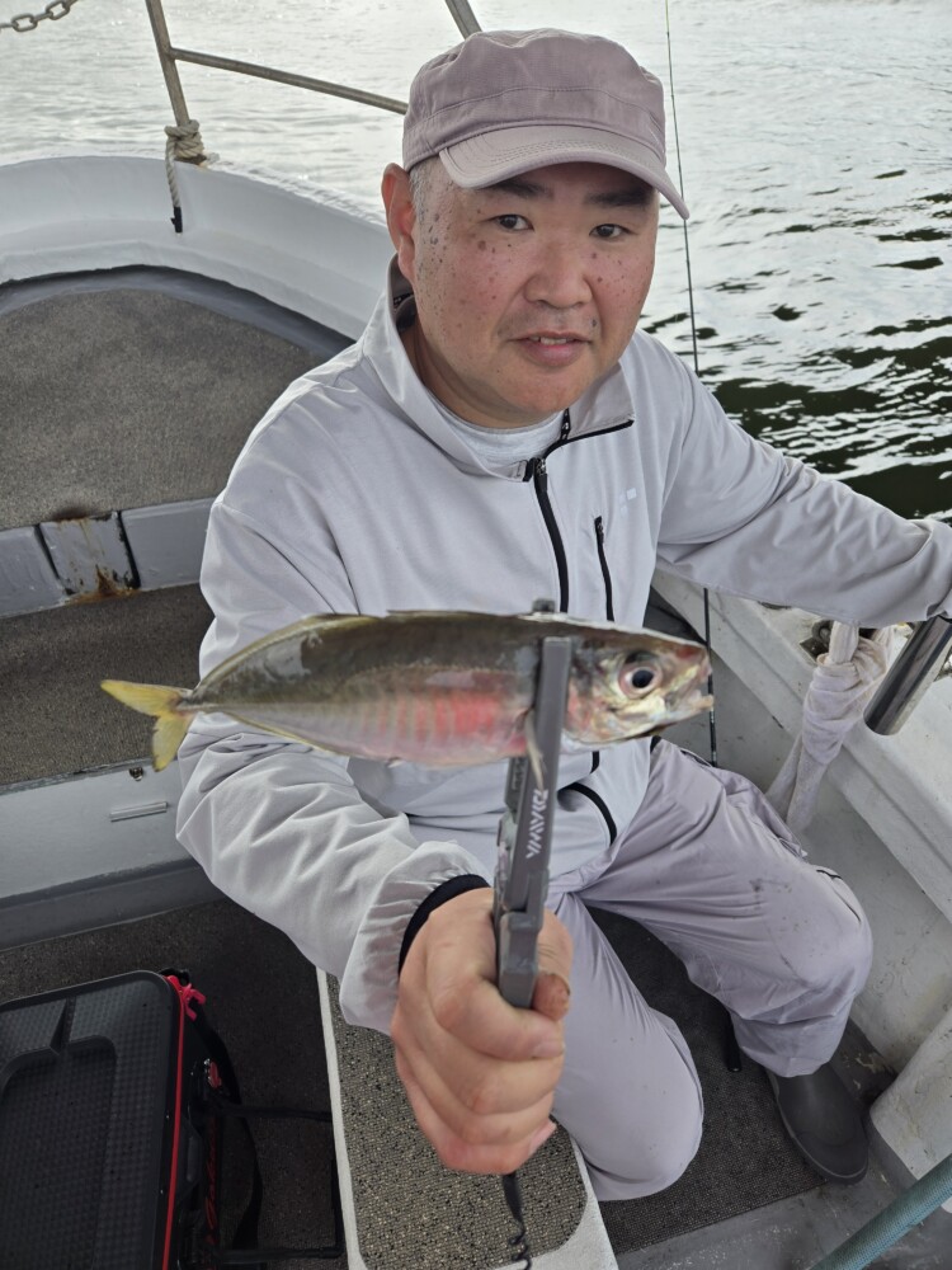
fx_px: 843
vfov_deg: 73.9
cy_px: 635
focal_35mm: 23
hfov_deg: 58.9
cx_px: 476
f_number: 1.8
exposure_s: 1/981
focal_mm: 5.4
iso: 25
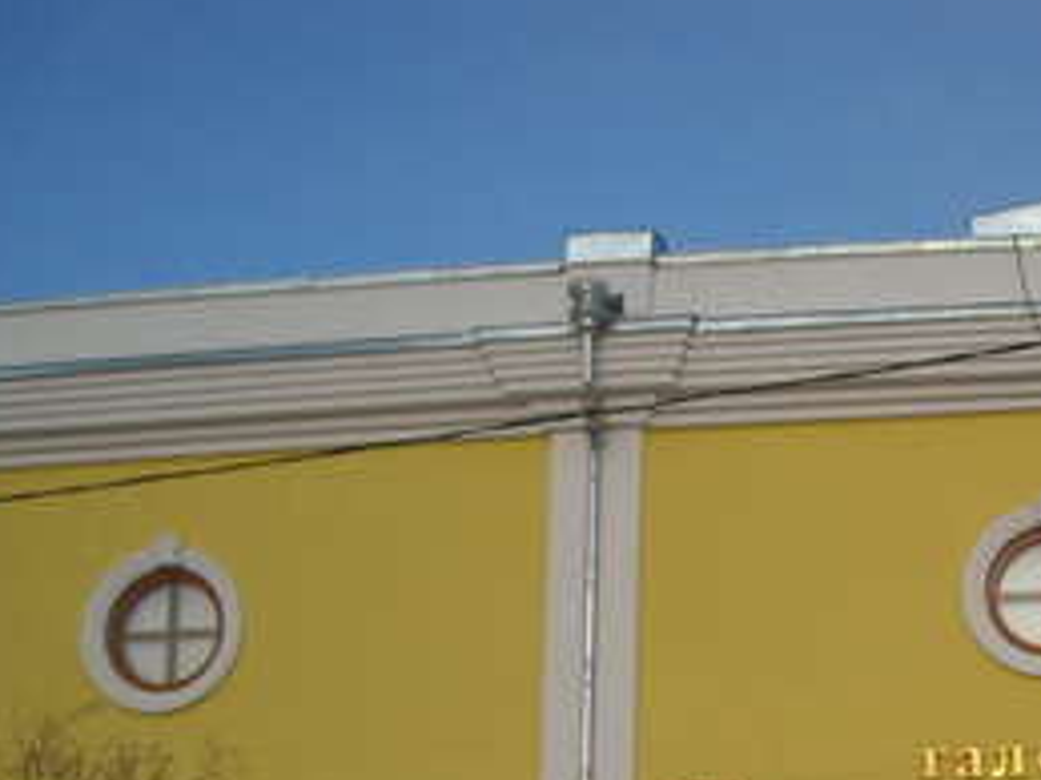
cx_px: 1025
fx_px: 2435
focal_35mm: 81
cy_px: 872
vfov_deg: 17.5
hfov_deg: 23.2
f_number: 5.6
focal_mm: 5.7
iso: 64
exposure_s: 1/218
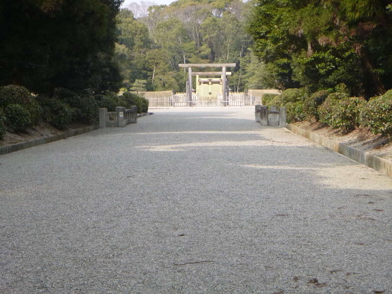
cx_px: 196
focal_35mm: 100
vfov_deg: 14.8
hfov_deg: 19.6
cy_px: 147
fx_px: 1132
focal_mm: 18
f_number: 5.7
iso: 125
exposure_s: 1/125
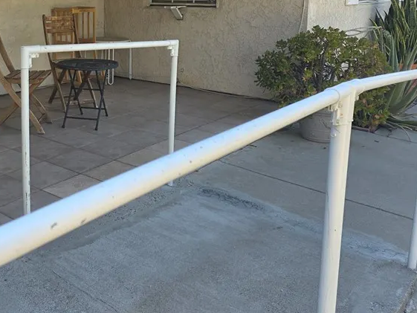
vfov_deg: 33.4
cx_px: 87
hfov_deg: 42.9
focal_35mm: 42
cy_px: 65
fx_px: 506
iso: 32
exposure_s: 1/180
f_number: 1.7
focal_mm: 6.3
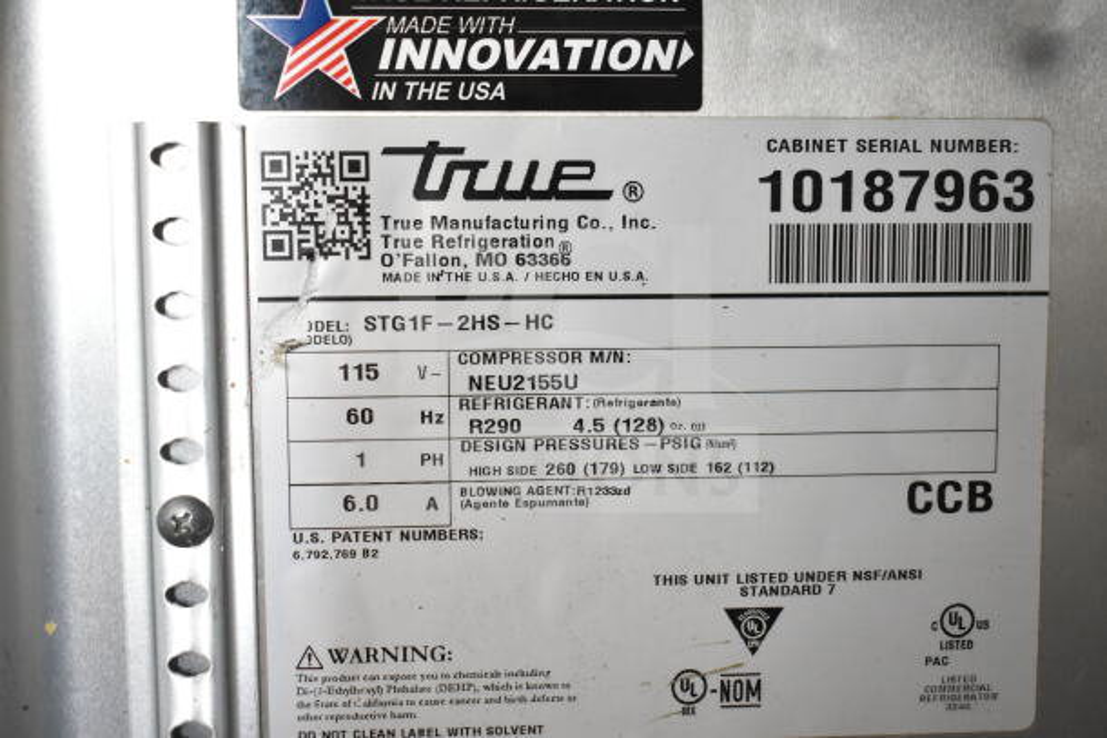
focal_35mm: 44
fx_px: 1338
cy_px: 369
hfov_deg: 45.0
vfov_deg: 30.9
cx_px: 554
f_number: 4.2
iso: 2000
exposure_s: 1/50
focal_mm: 29
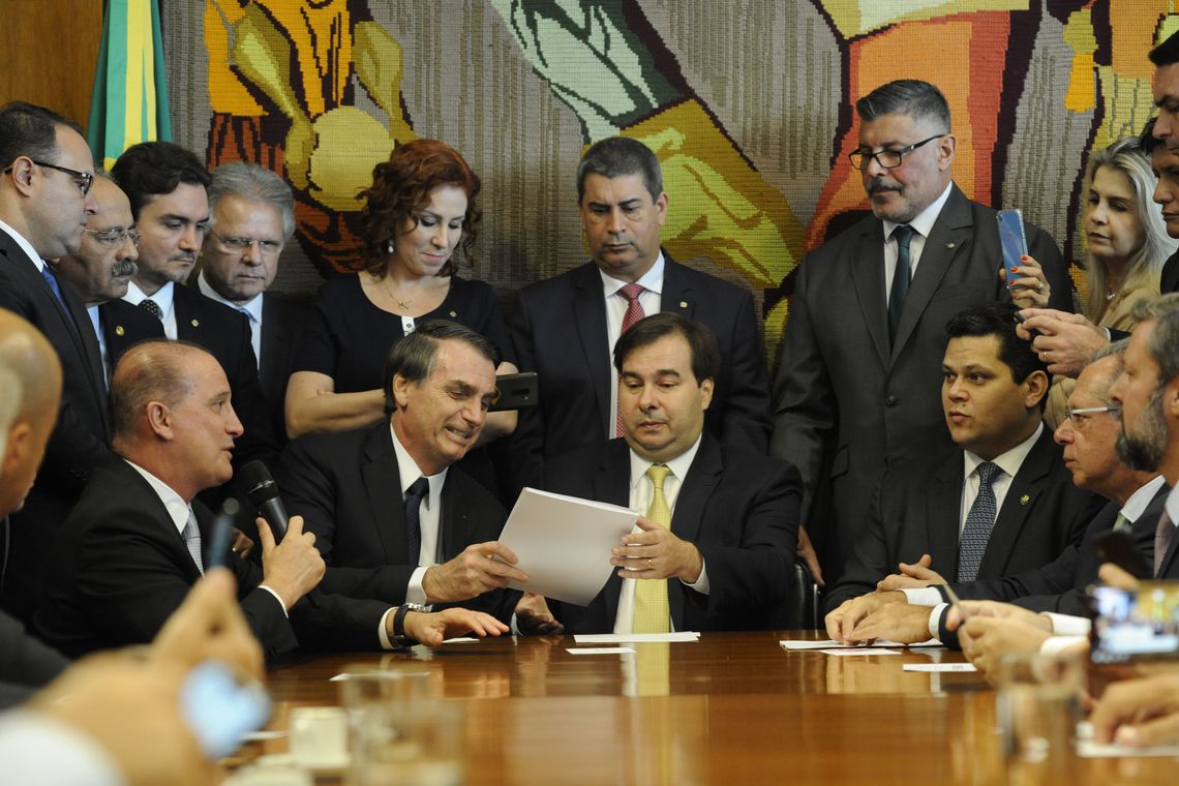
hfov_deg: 18.3
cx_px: 590
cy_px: 393
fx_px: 3668
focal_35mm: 112
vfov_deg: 12.2
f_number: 7.1
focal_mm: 112
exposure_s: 1/160
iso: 3200
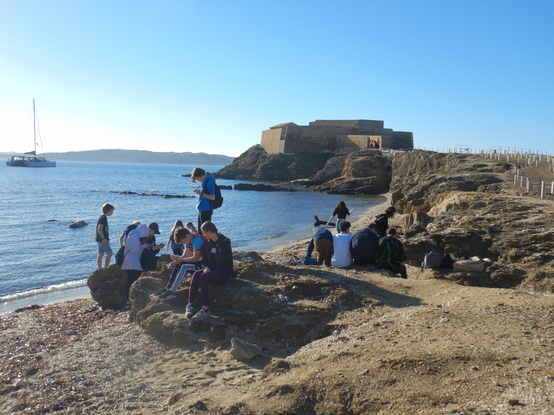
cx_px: 277
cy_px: 208
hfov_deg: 58.4
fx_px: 496
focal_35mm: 31
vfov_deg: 45.4
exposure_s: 1/800
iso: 125
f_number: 4.2
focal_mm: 5.6
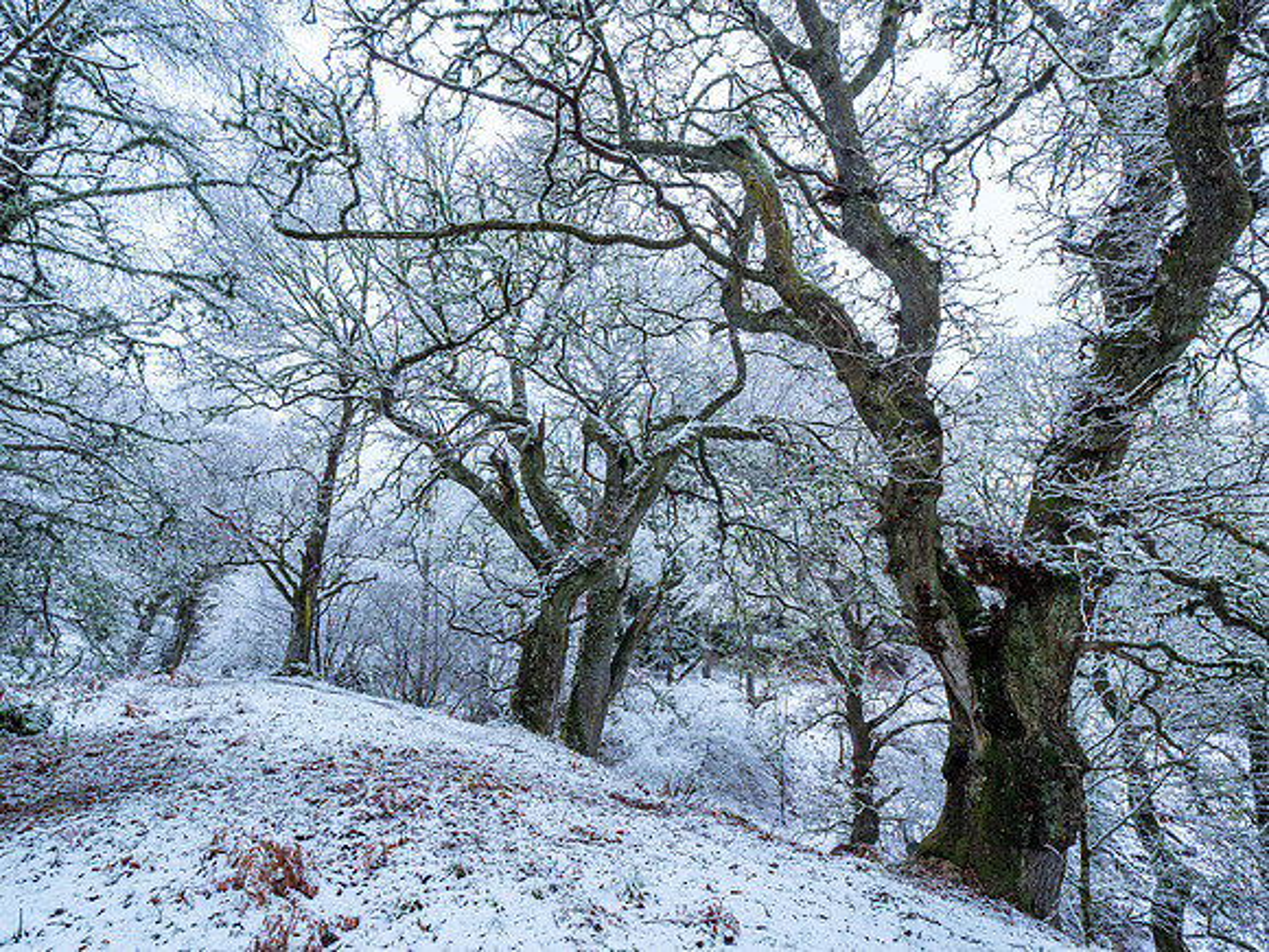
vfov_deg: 78.1
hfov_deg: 94.5
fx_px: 587
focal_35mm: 16
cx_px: 634
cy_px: 476
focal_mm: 8
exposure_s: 4
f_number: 7.1
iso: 200
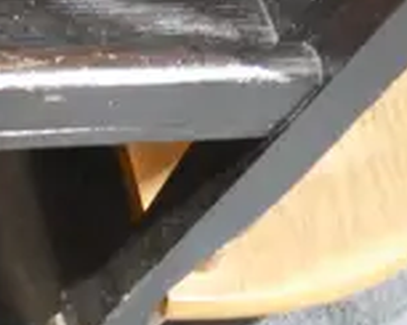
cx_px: -519
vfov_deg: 7.3
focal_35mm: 209
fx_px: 2514
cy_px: -177
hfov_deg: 8.6
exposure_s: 1/60
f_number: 3.6
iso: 2000
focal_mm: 16
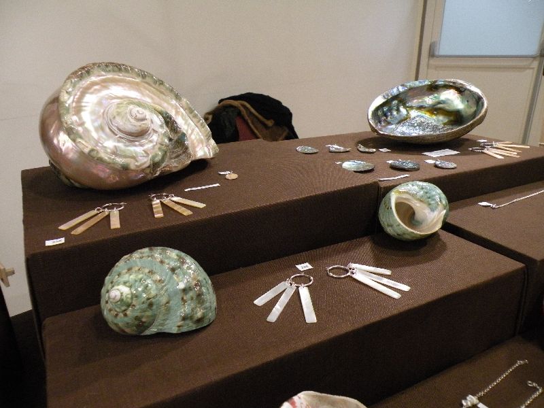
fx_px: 424
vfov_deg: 51.4
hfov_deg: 65.3
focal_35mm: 27
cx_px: 272
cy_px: 204
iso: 400
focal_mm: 4.7
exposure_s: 1/60
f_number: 2.8
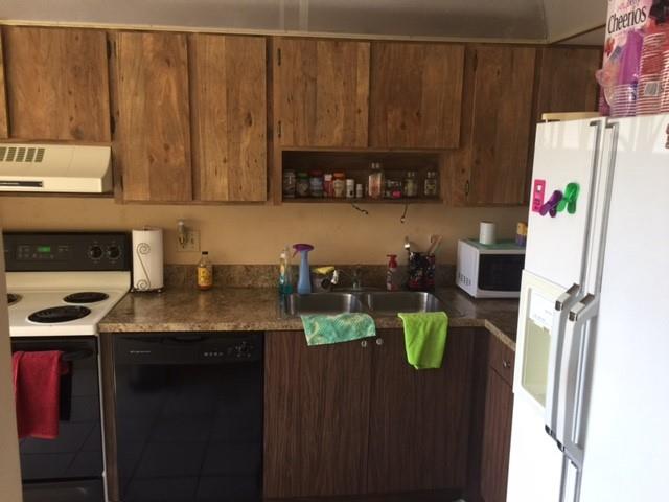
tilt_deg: -8.8
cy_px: 251
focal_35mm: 29
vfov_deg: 48.2
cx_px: 334
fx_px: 560
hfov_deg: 61.7
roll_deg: -1.3
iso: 40
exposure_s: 1/15
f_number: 2.2
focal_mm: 4.15
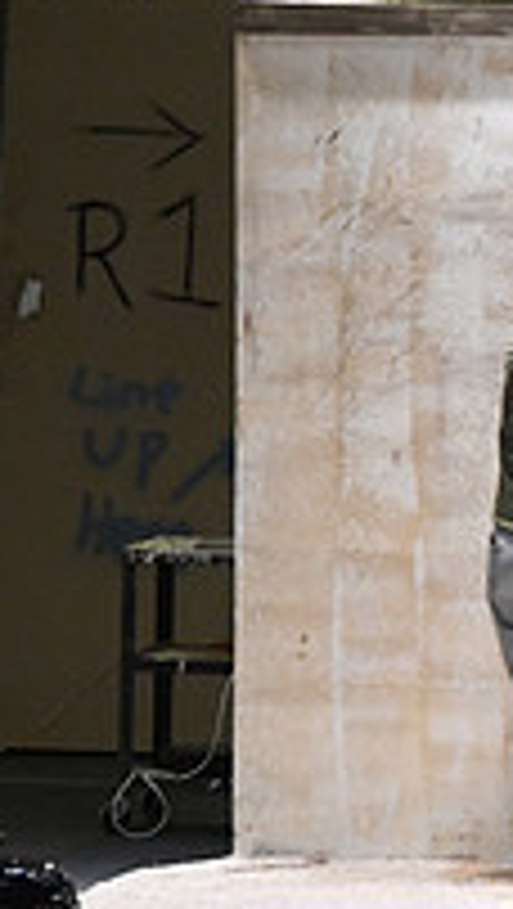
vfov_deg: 3.6
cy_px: 560
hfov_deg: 2.0
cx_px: 1260
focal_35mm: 602
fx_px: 14522
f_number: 2.8
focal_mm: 200
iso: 12800
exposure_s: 1/400
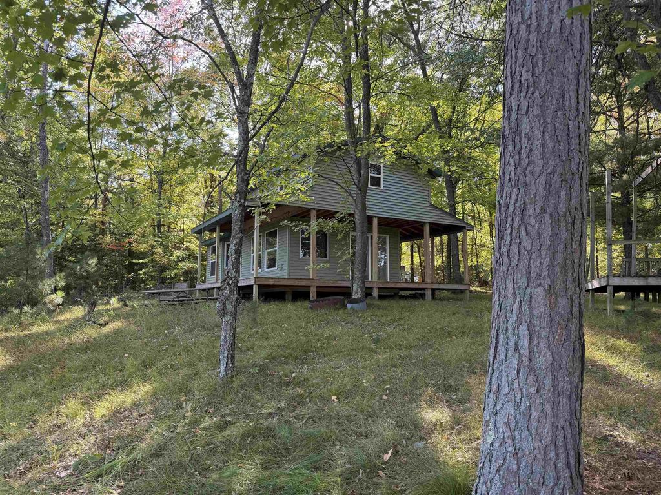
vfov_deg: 56.8
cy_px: 248
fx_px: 458
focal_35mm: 24
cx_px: 330
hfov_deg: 71.6
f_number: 1.78
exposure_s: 1/170
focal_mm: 6.76
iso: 80
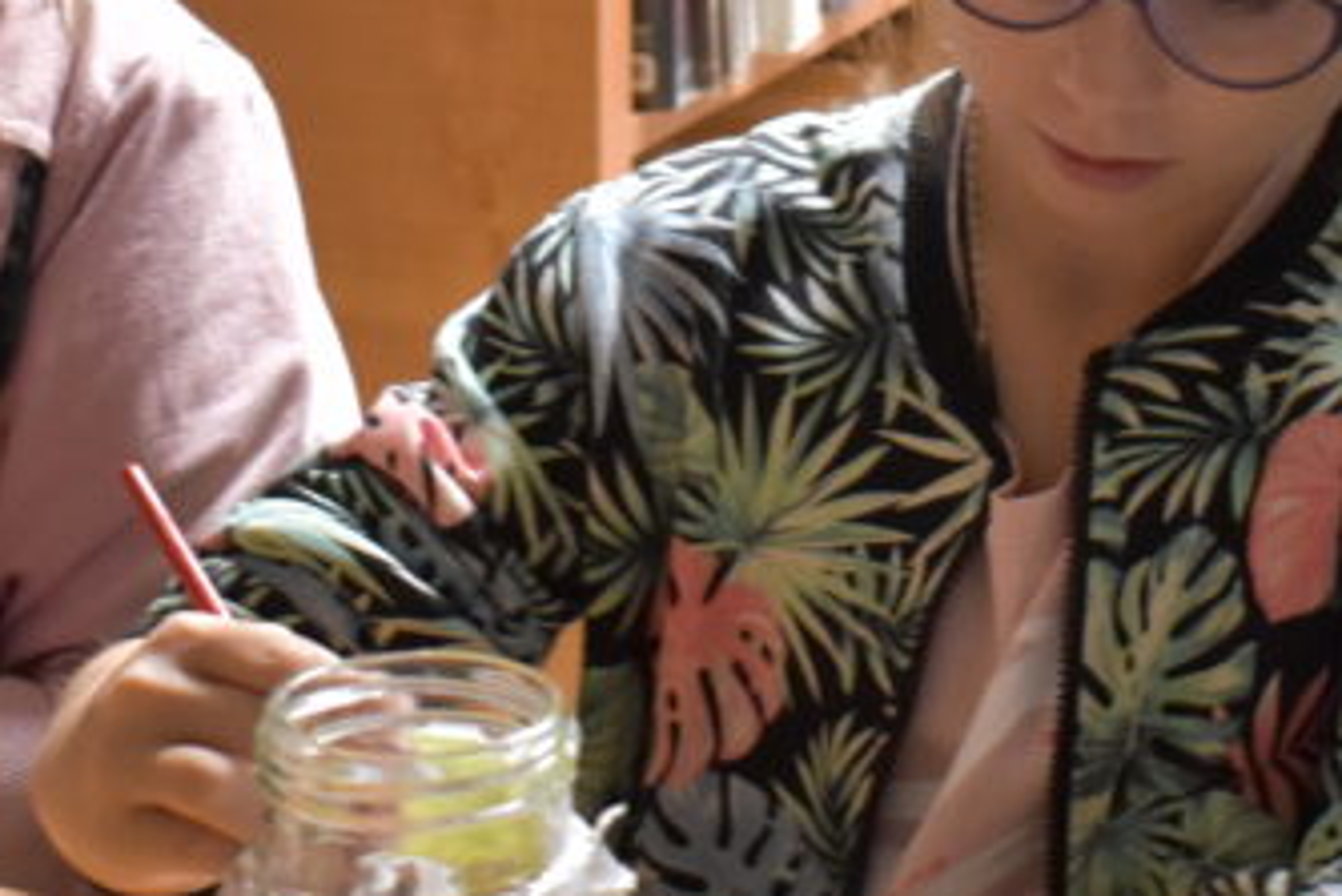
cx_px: 928
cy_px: 181
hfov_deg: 14.6
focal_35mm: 140
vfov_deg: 9.8
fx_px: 5221
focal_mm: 26
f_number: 4
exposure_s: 1/30
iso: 1600
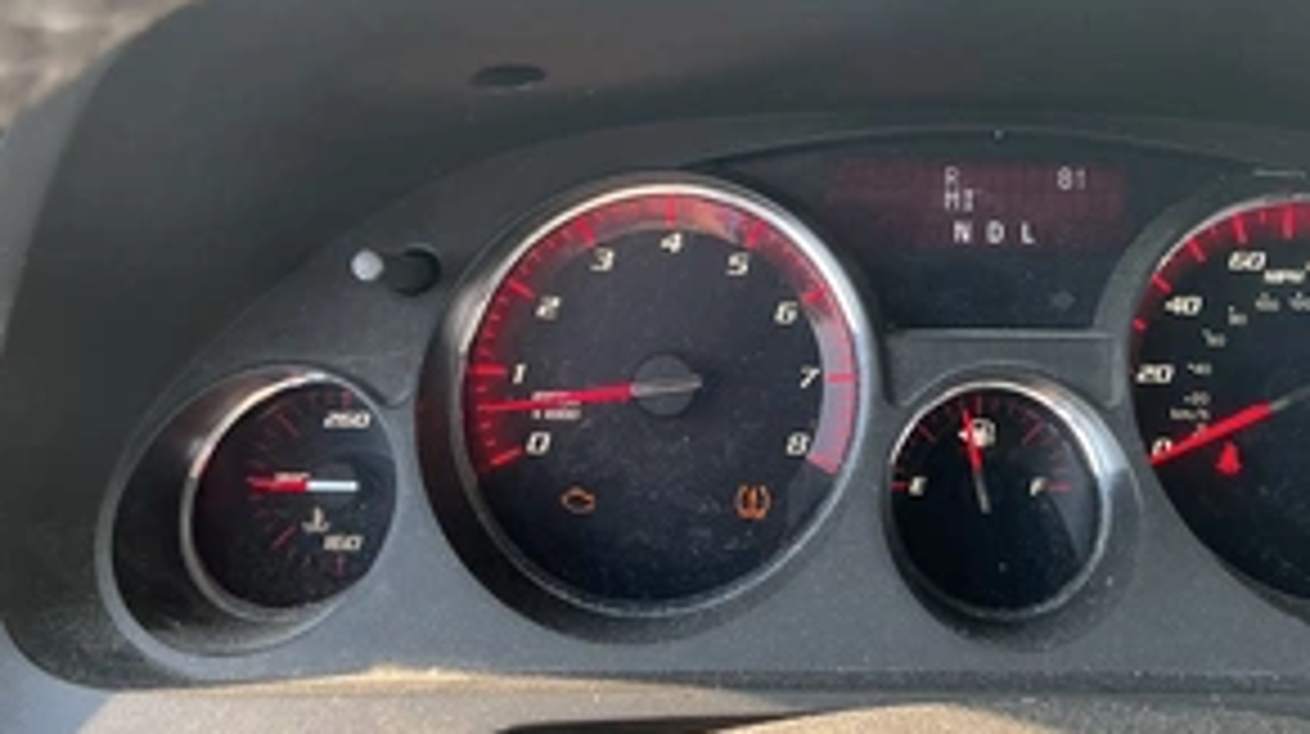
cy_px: 293
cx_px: 873
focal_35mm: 42
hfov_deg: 47.6
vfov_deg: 28.2
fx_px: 1457
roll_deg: -0.7
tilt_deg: -19.9
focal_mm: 3
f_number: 1.8
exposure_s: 1/122
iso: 50
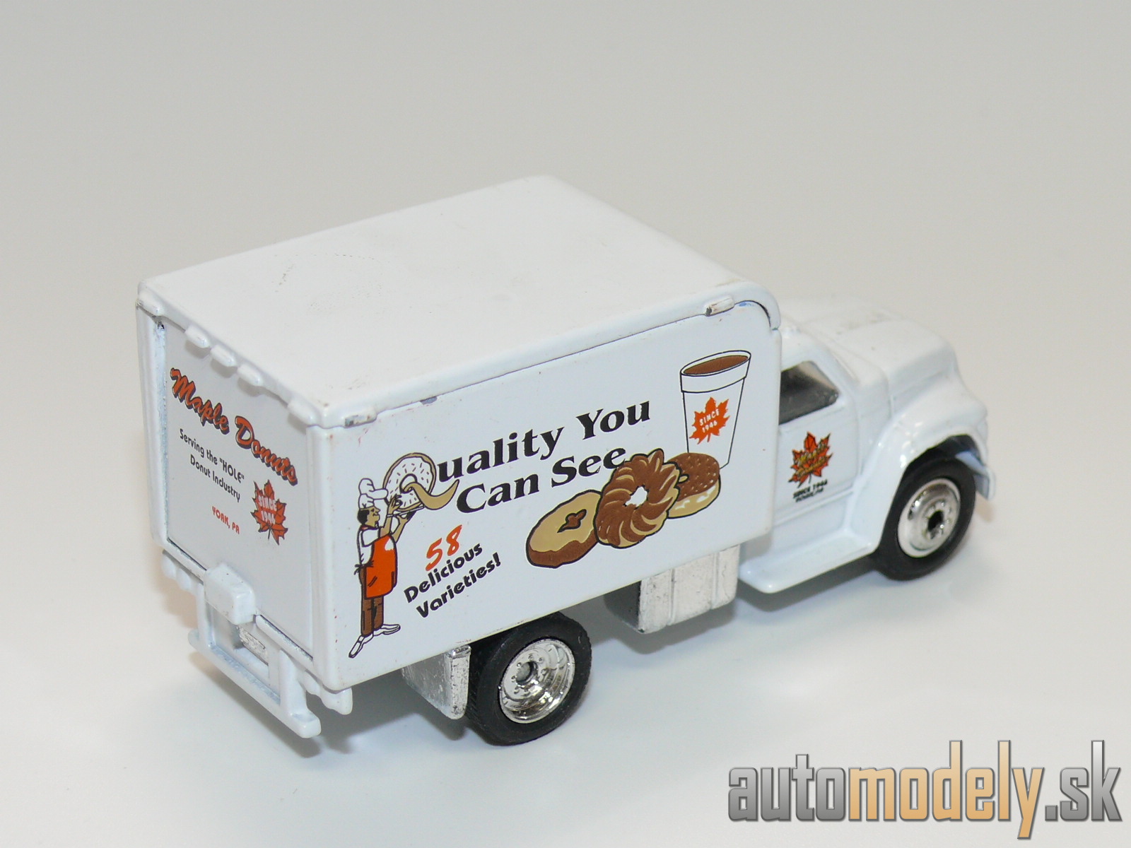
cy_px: 424
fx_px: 2908
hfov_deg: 22.0
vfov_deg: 16.6
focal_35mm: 89
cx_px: 566
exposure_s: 1/30
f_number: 4
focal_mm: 12.4
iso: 100
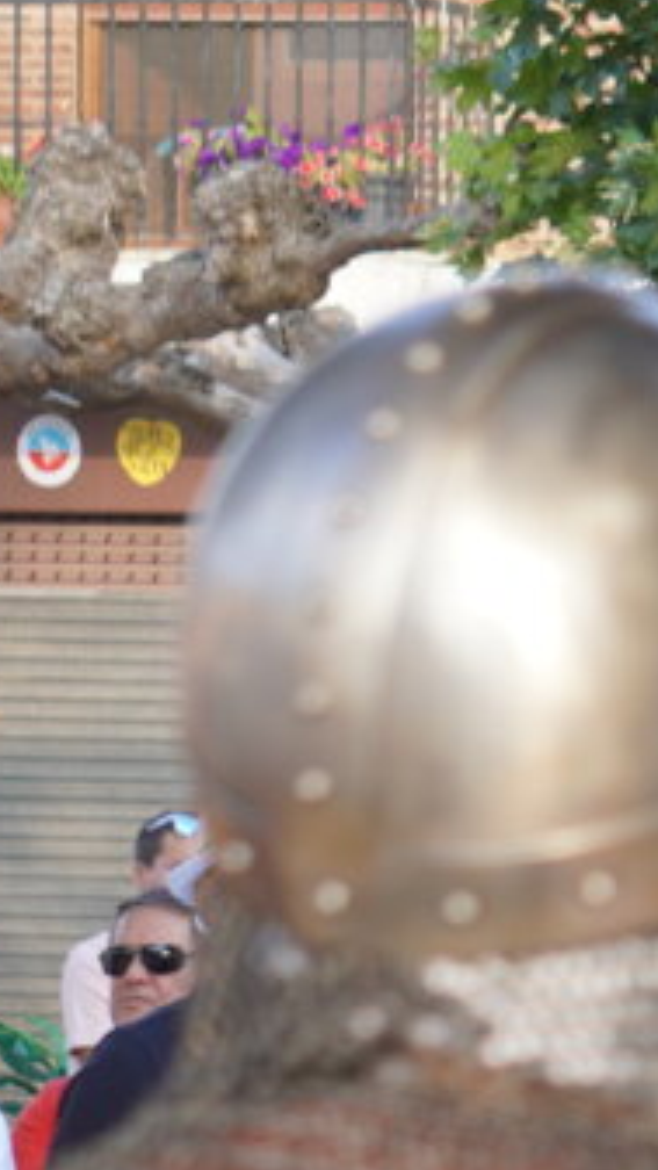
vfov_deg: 6.5
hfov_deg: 3.6
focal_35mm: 329
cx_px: 1619
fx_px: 10205
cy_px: 1071
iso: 200
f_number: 4.5
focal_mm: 55
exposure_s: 1/160
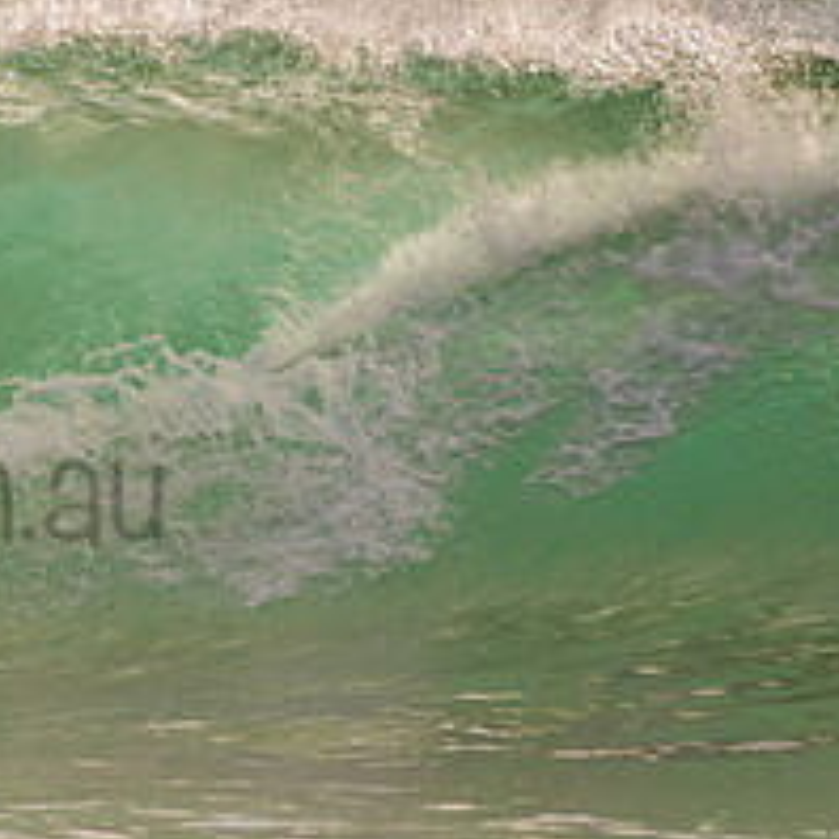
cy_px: 418
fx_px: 41927
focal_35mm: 1529
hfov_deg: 1.1
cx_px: -314
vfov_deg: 1.1
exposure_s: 1/2000
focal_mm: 500
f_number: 5.6
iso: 180
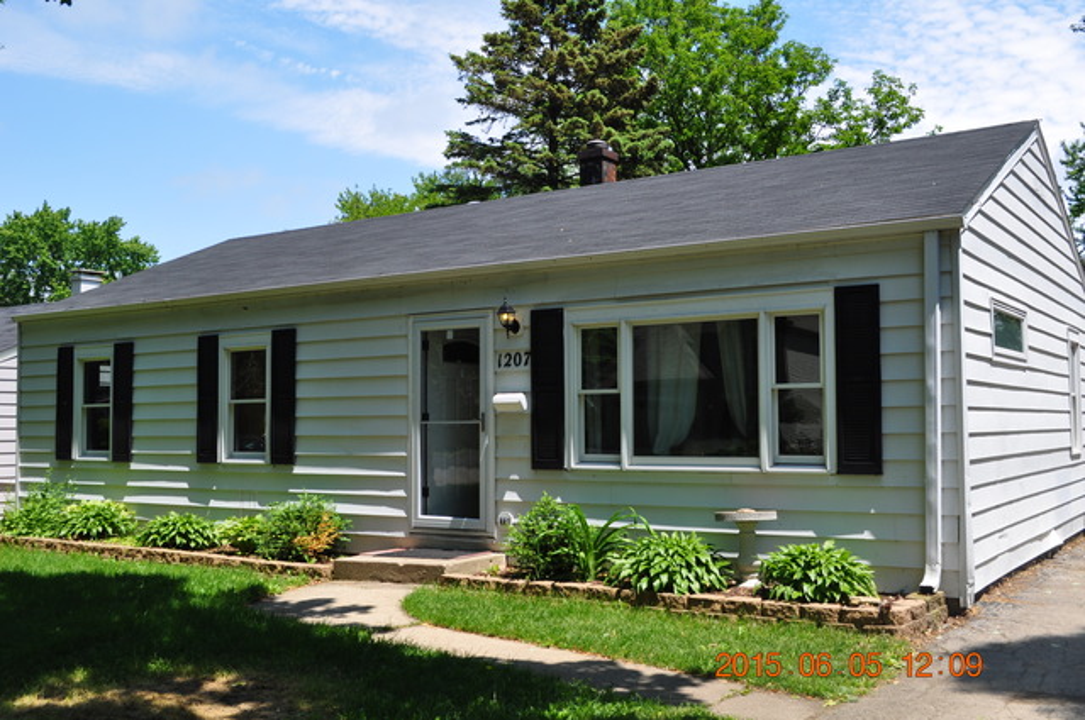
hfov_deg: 53.2
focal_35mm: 36
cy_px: 360
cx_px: 542
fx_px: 1084
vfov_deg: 36.8
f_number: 10
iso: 200
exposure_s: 1/250
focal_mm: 24
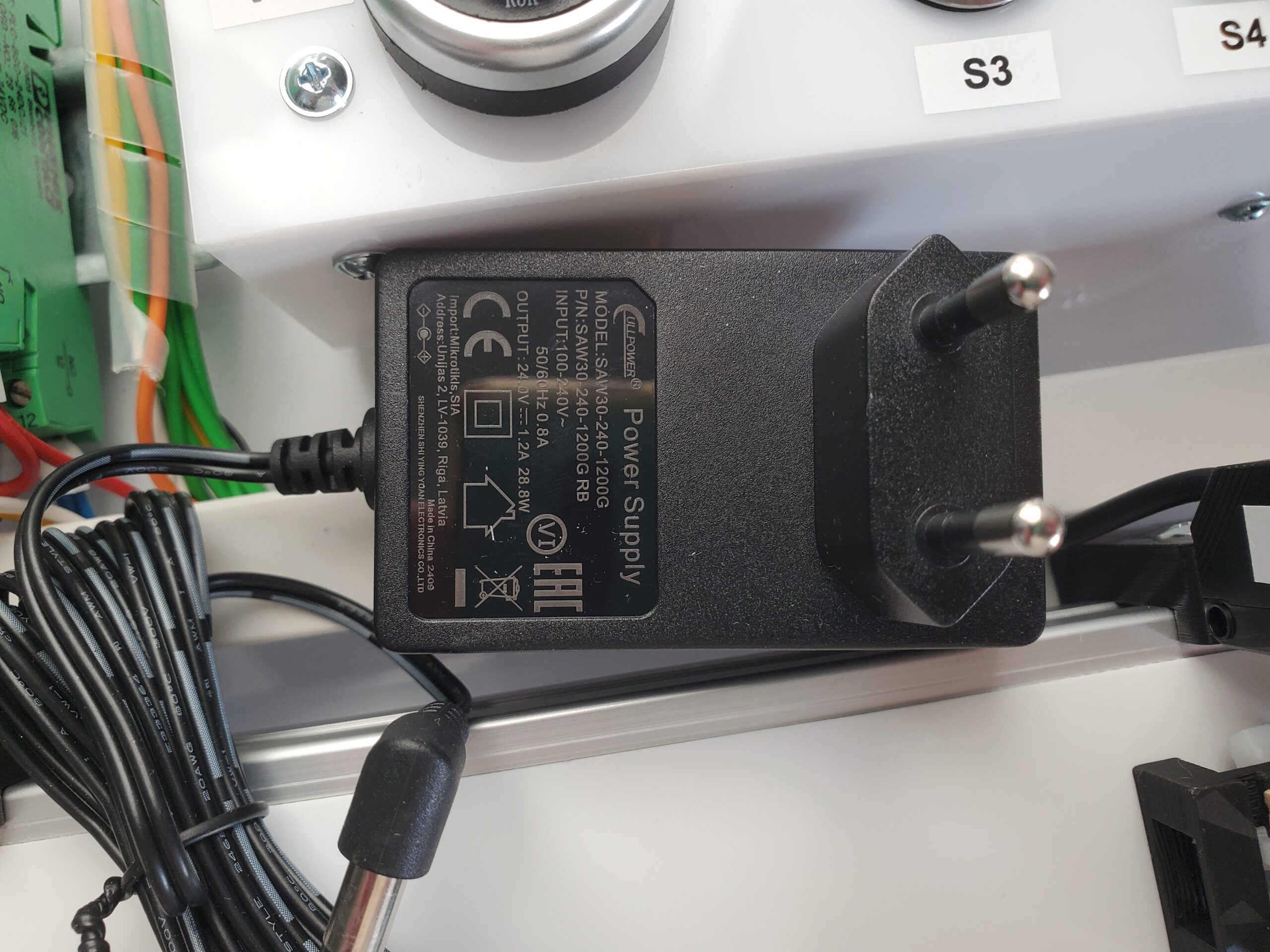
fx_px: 954
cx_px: 635
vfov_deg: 53.1
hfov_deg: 67.3
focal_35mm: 26
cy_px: 476
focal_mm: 4.3
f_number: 2.4
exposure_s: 1/100
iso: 125
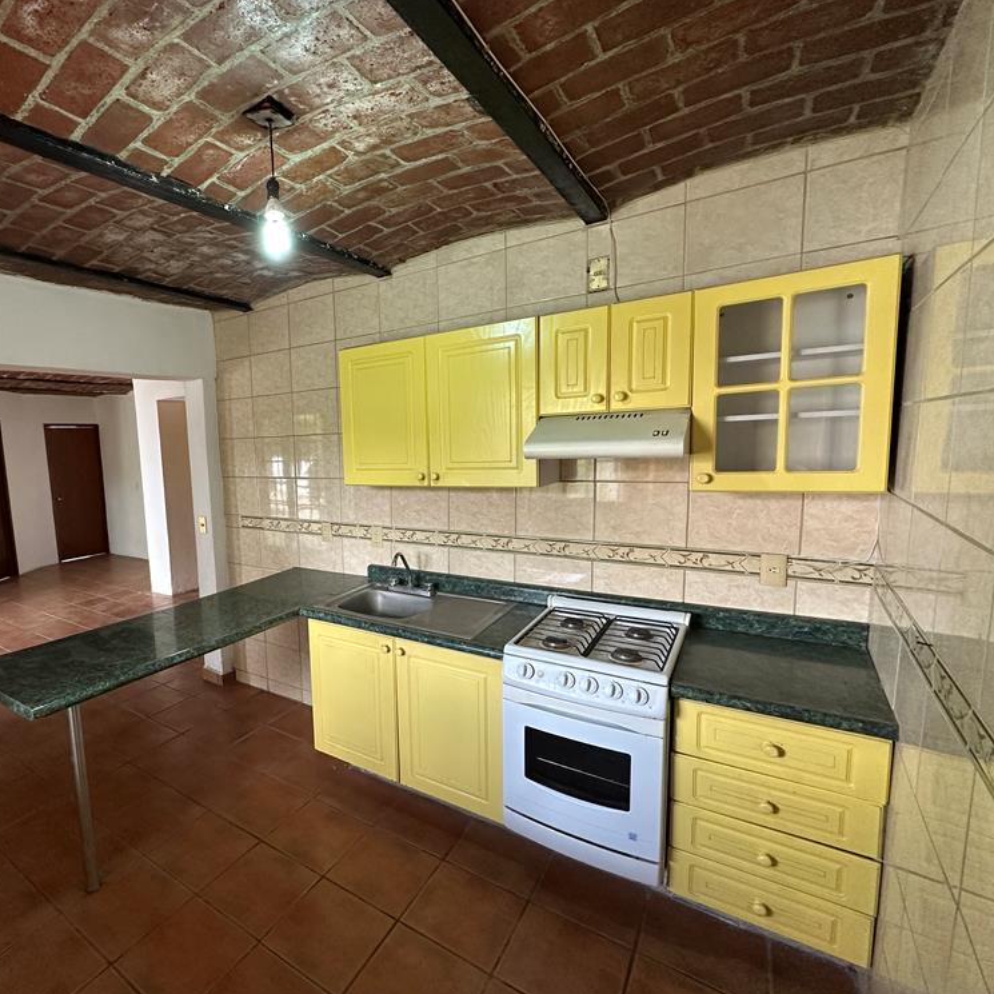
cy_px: 508
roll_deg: +2.6
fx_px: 552
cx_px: 343
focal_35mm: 17
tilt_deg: -6.0
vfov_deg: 84.0
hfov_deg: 81.5
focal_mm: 2.22
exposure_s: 1/60
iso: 320
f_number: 2.2
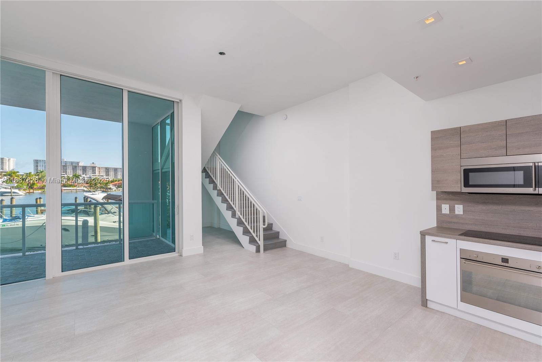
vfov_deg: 77.3
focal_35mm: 15
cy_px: 181
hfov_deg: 100.4
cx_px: 271
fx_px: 226
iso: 250
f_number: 8
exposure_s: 1/125
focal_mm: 15
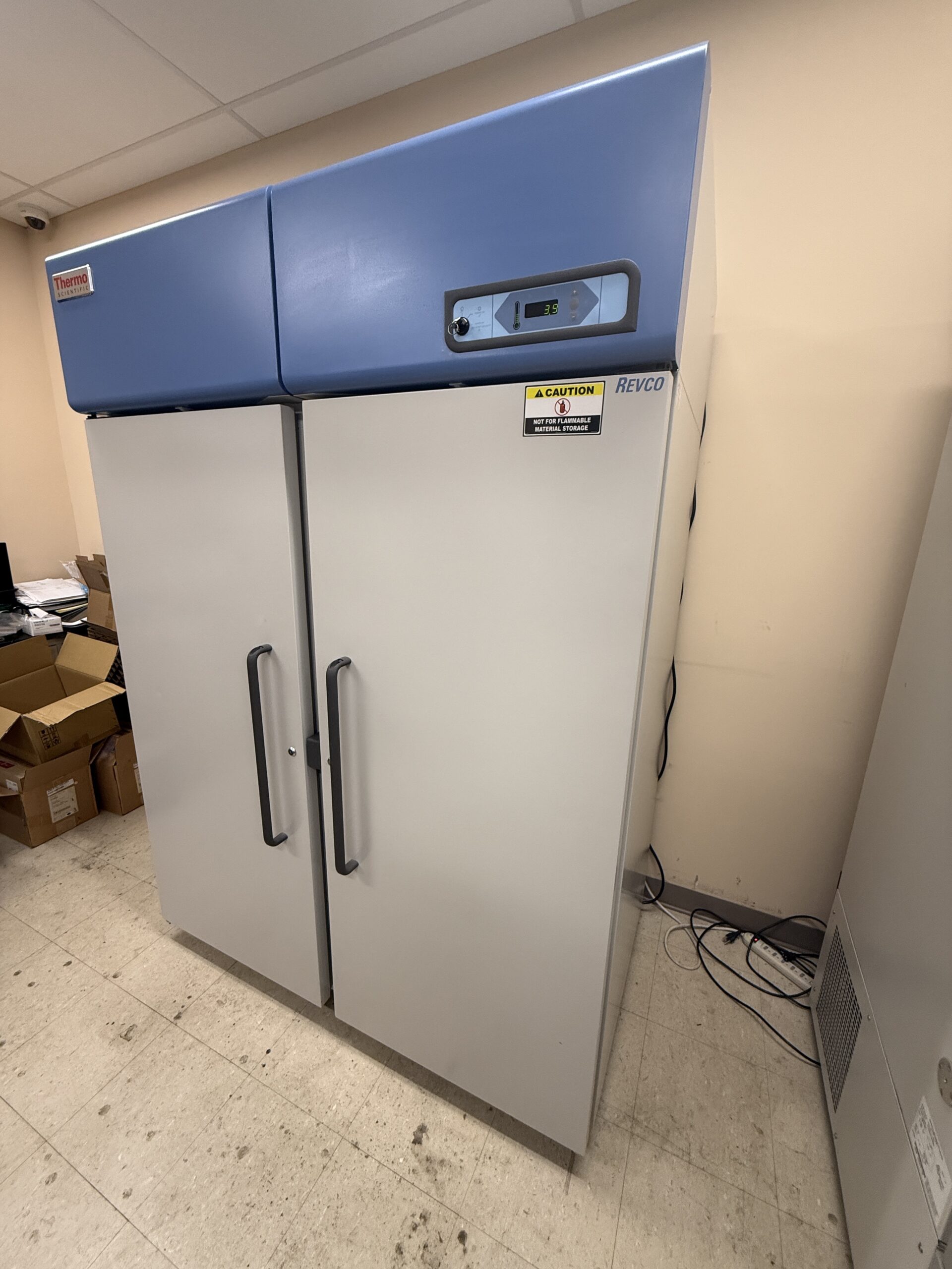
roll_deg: -1.6
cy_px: 634
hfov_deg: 85.7
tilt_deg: -13.6
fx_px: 513
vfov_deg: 102.1
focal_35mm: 14
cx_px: 476
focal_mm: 2.22
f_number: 2.2
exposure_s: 1/120
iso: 160
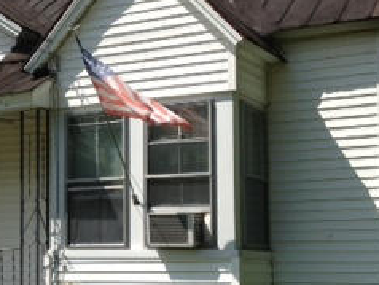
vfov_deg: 15.7
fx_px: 1030
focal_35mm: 94
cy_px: 161
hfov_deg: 20.3
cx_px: 18
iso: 50
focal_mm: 4.28
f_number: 2.4
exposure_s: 1/1842
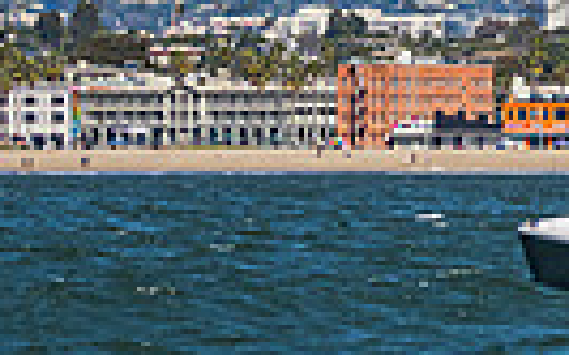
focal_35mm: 671
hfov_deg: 3.1
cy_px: -431
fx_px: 10401
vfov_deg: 1.9
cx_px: 863
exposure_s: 1/6400
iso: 400
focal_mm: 110
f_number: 5.6
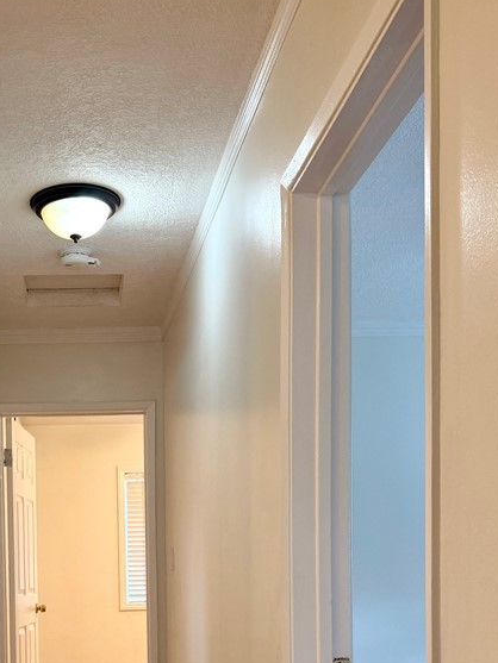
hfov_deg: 31.8
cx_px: 84
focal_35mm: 44
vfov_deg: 41.0
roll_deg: +0.8
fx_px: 844
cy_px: 534
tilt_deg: +1.7
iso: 125
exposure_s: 1/60
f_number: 1.78
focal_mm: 6.76
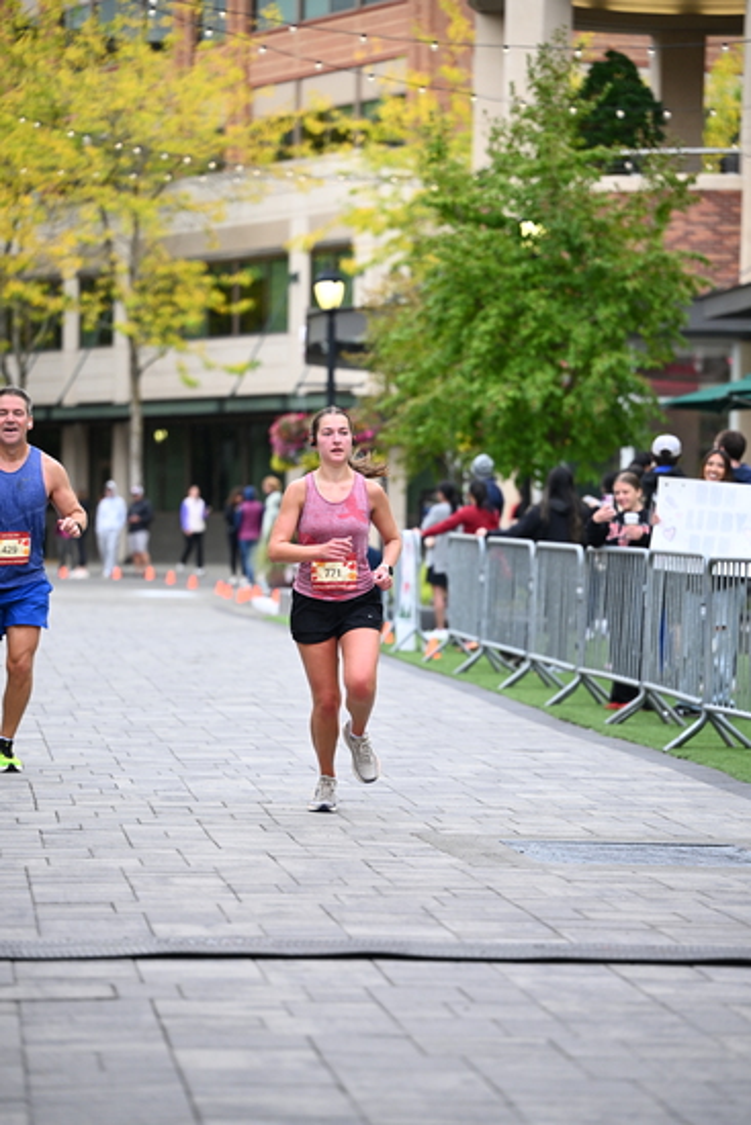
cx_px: 376
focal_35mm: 120
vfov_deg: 17.1
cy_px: 562
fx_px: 3752
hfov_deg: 11.4
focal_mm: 120
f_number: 2.8
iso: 1000
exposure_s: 1/1600
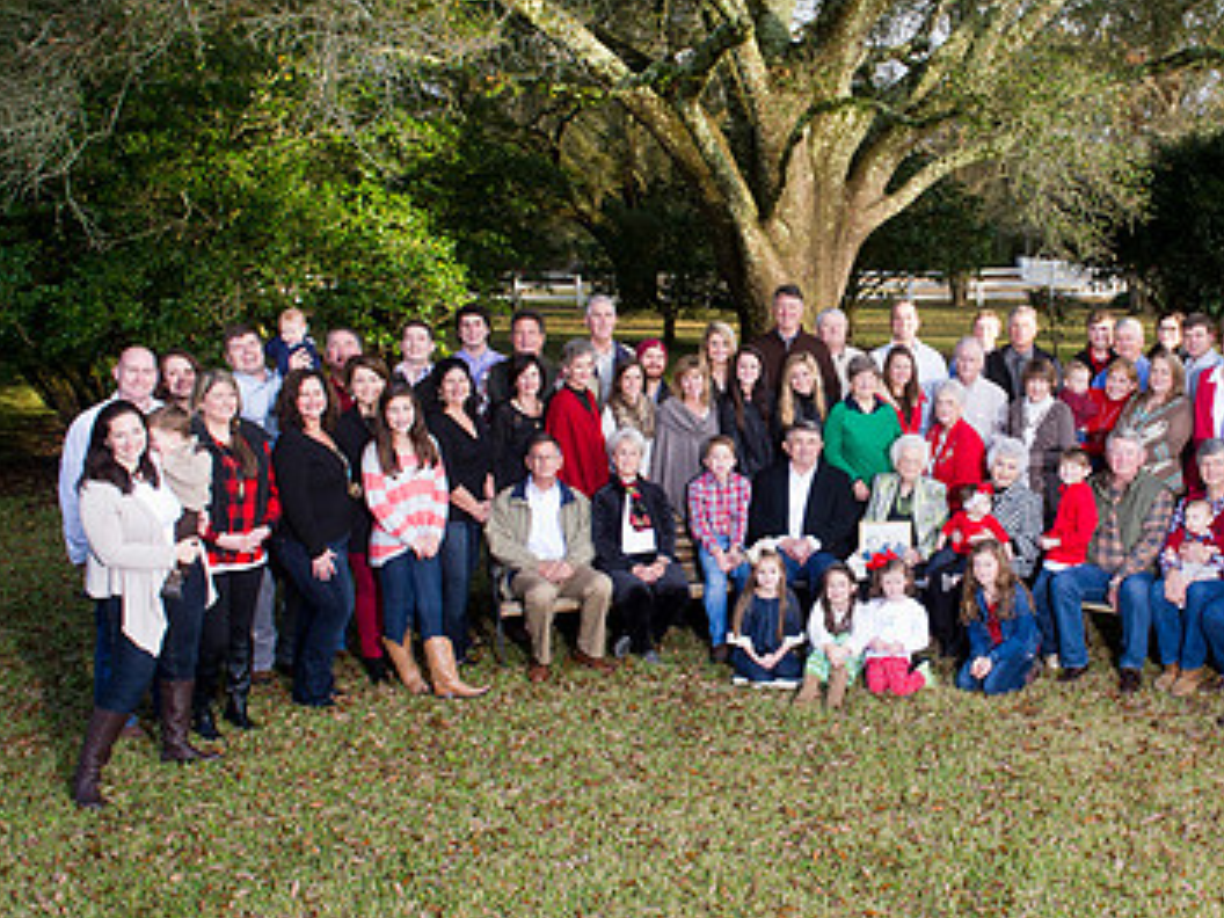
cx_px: 852
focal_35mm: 38
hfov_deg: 47.9
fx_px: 1344
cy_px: 435
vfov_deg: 37.7
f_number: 8
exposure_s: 1/250
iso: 1000
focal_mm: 24
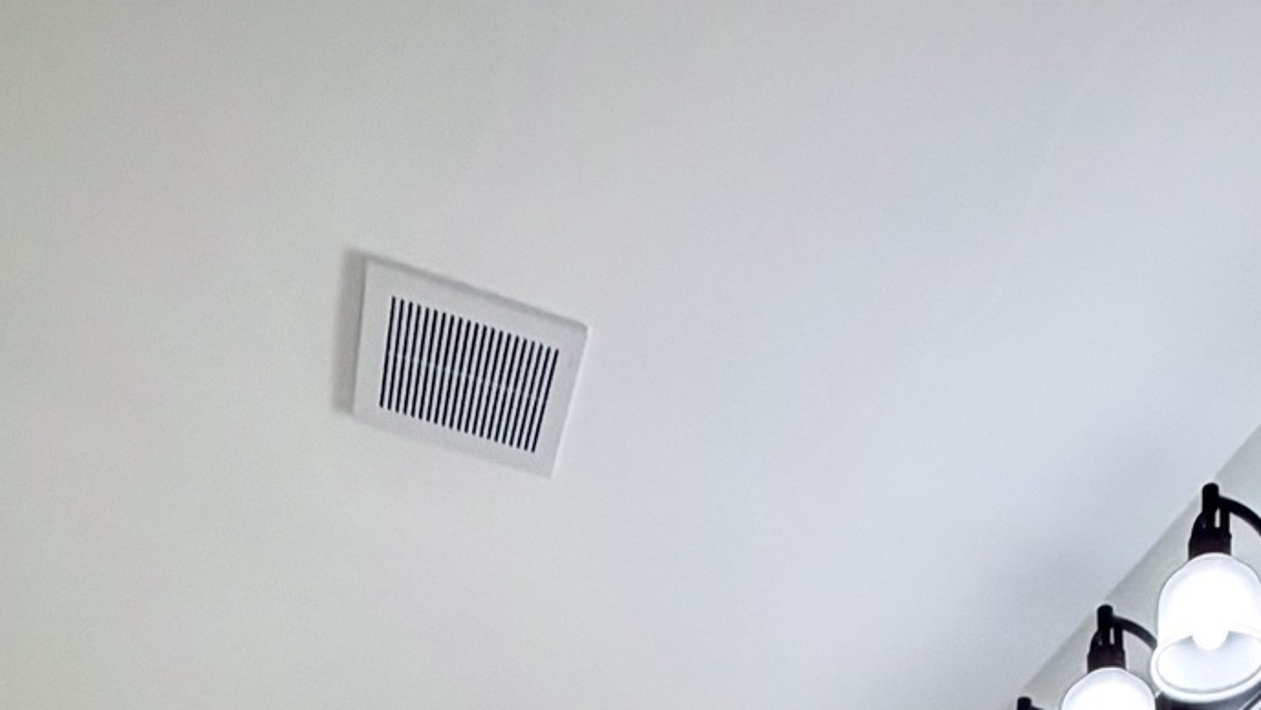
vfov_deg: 14.3
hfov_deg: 39.6
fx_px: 1706
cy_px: 1755
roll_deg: -2.2
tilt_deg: -1.6
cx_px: 926
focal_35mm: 51
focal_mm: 2.22
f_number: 2.2
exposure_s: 1/120
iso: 125
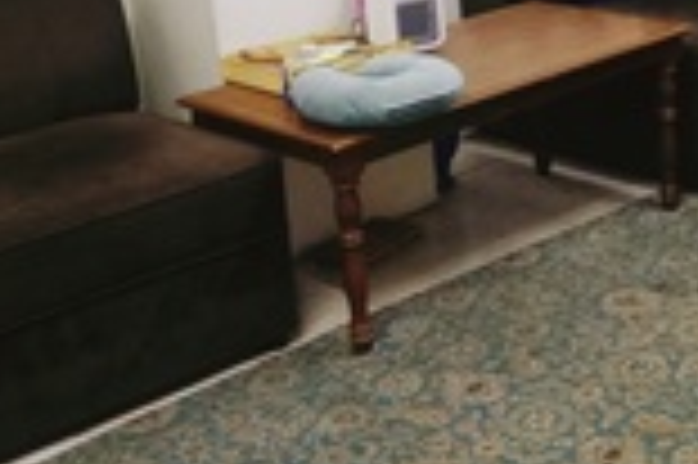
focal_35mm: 86
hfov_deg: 23.1
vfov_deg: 15.8
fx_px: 1666
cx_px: 615
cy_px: 106
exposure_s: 1/30
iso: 850
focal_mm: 3.37
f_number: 2.2
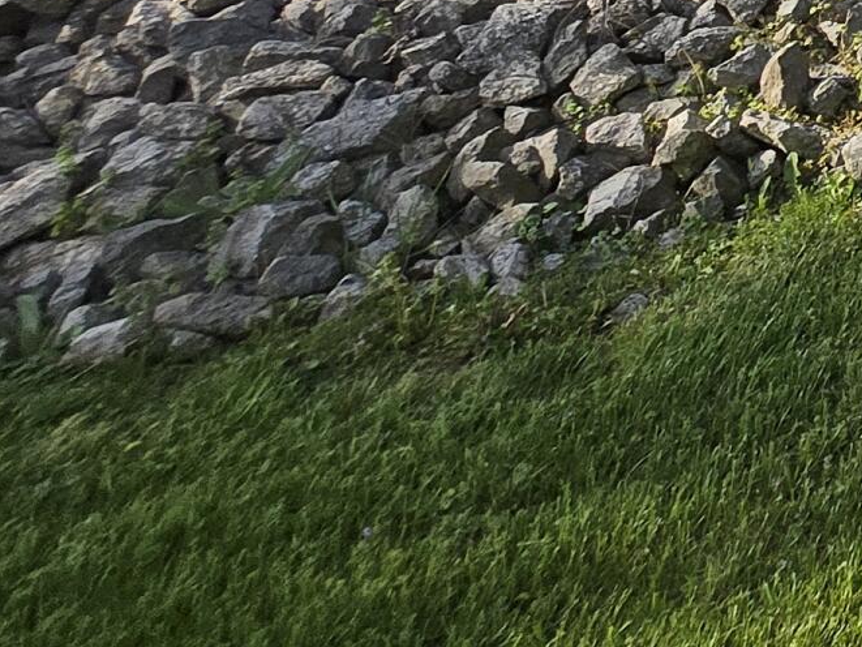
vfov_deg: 18.8
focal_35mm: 59
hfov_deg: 20.5
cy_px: -535
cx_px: 1620
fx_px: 1469
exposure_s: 1/914
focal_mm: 1.7
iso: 25
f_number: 2.2
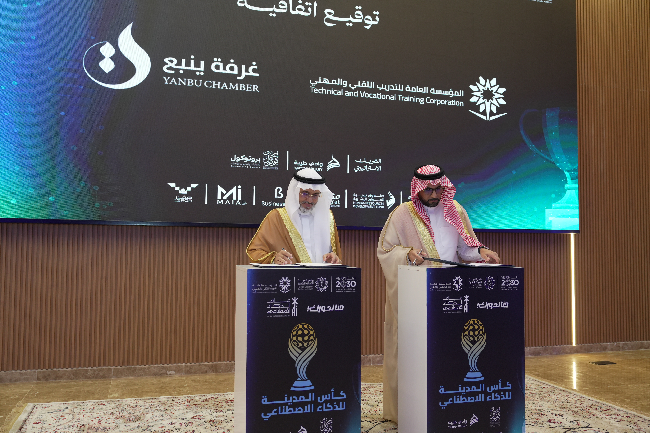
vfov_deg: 40.0
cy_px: 216
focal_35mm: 33
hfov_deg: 57.2
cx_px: 325
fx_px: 596
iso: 1000
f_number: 3.2
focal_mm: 33
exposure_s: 1/160
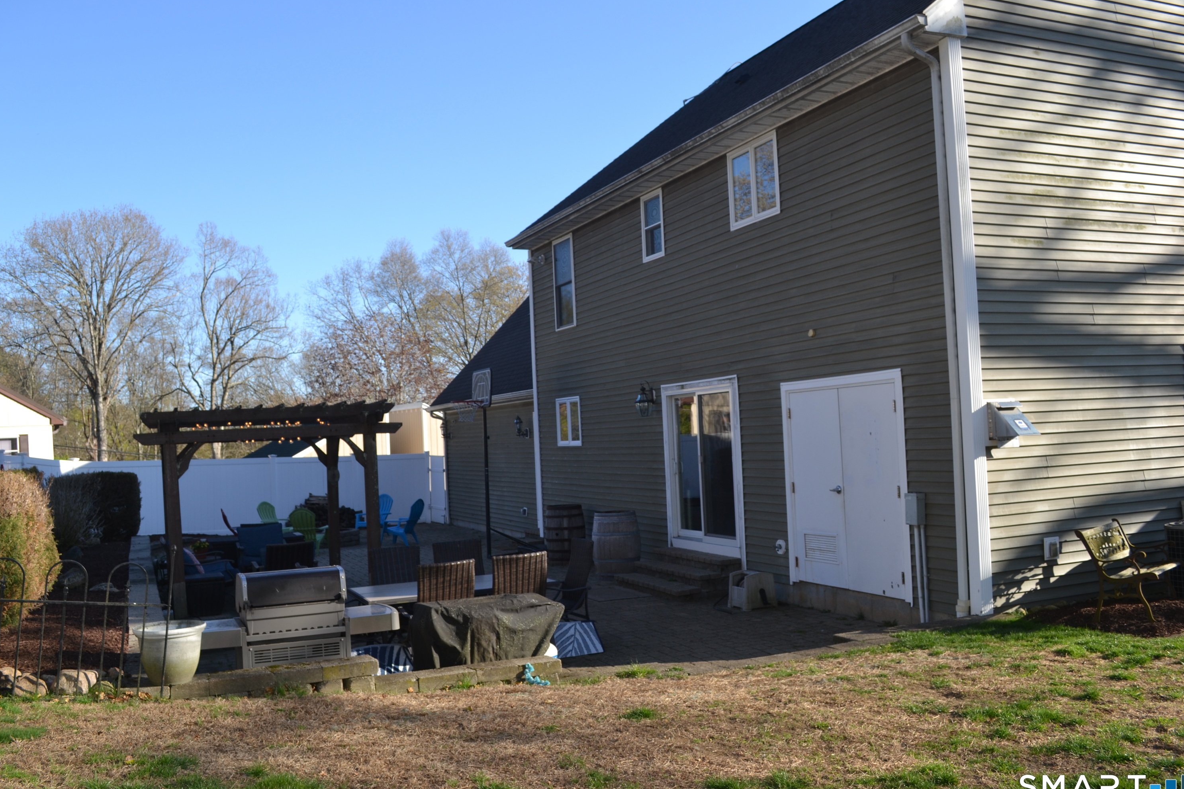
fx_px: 1019
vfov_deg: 42.3
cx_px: 589
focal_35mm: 31
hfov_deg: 60.3
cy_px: 399
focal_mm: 20
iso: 100
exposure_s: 1/200
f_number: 5.6
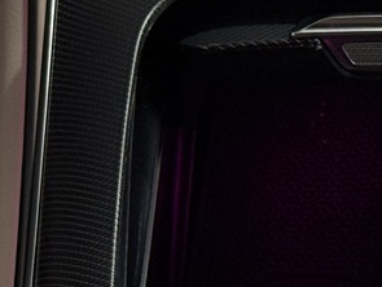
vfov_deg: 6.4
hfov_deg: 8.4
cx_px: 444
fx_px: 2585
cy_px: 149
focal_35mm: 234
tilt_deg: -34.6
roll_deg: +0.7
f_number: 1.78
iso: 125
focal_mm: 6.76
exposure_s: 1/60
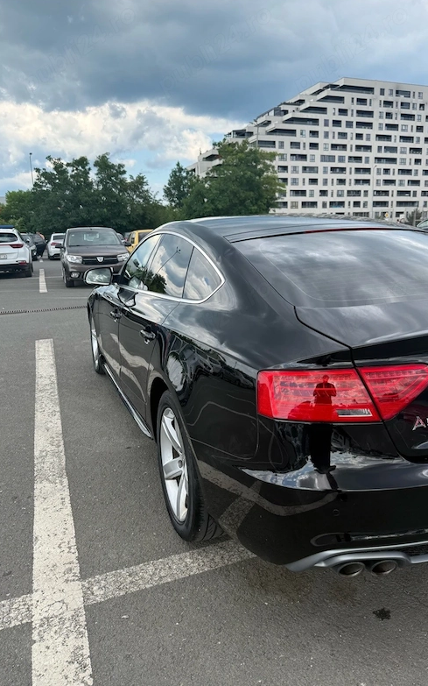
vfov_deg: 70.4
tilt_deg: -12.9
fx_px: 486
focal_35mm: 26
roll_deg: +0.1
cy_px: 344
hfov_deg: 47.4
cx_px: 249
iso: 80
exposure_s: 1/1653
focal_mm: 6.76
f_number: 1.78
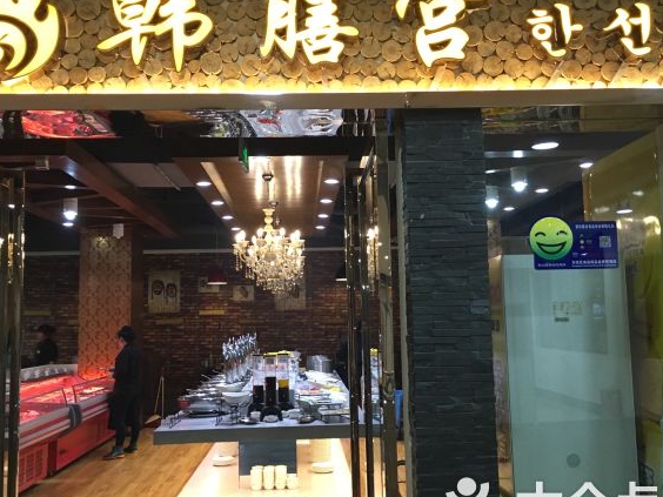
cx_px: 329
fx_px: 690
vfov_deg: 39.7
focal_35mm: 36
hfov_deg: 51.4
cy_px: 258
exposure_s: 1/33
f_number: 2.2
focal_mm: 4.15
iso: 160
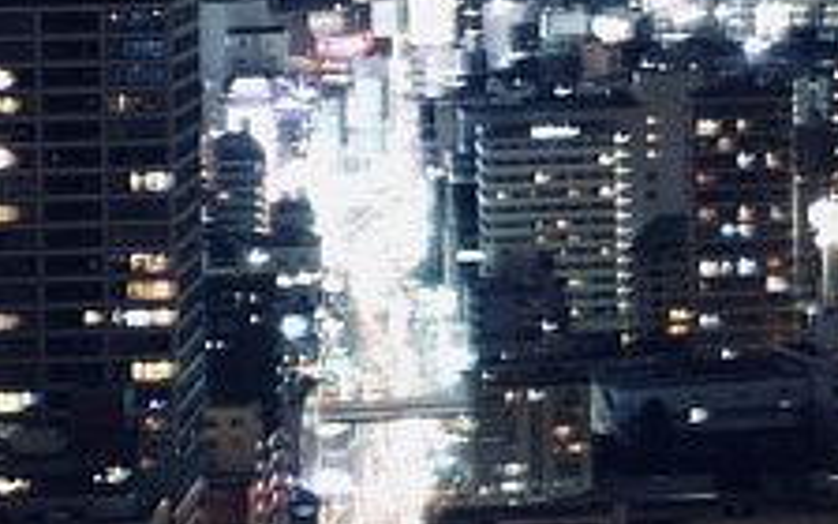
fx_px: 3997
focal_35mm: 175
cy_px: -341
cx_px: 1126
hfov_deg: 11.6
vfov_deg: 7.3
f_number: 5.6
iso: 200
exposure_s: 5
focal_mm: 16
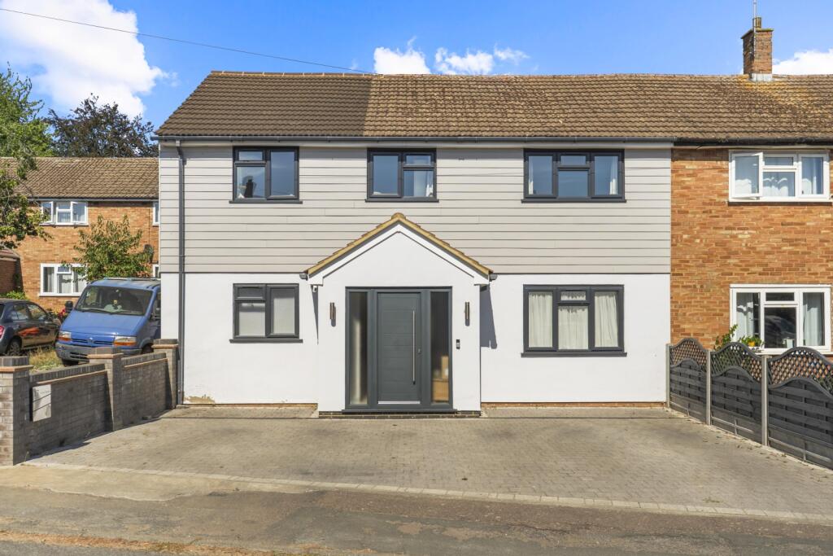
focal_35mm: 30
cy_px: 278
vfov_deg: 44.3
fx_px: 683
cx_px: 416
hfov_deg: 62.8
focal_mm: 29.5
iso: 320
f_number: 5.6
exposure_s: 1/640
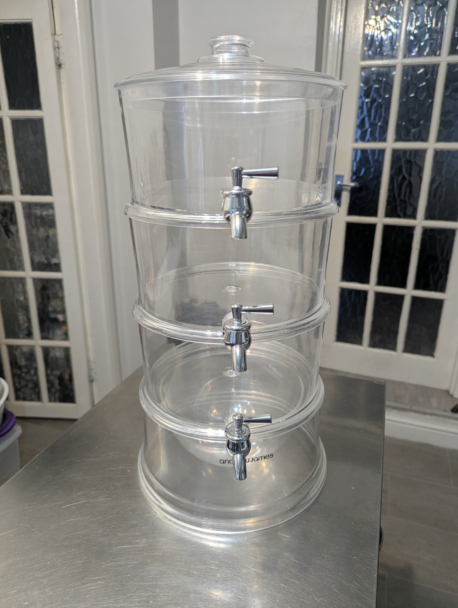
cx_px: 229
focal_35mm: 24
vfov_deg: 71.5
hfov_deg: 56.9
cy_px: 304
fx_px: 422
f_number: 1.85
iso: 239
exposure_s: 1/37.5
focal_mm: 6.81
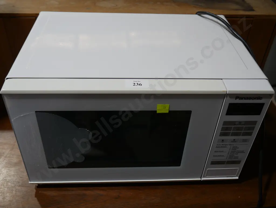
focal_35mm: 36
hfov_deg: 51.3
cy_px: 104
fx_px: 287
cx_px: 138
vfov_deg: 39.7
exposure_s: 1/100
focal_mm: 18
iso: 200
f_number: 4
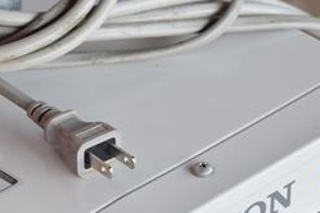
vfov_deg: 5.4
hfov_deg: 8.0
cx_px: 76
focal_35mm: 256
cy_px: 128
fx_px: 2275
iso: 1250
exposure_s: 1/320
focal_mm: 85
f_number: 6.3
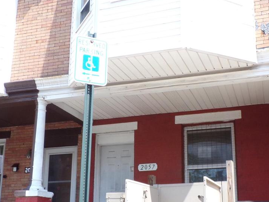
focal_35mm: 48
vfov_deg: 29.9
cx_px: 163
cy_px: 147
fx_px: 373
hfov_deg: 39.5
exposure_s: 1/105
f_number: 5.8
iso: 80
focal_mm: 4.3
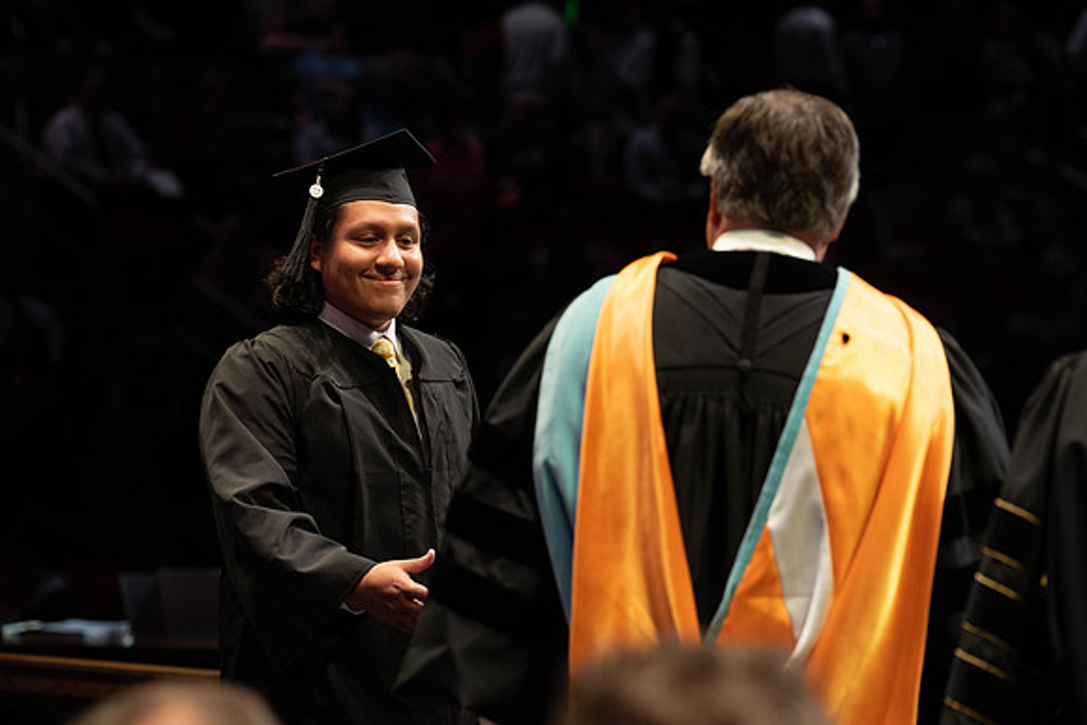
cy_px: 336
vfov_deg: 8.3
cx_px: 504
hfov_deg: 12.4
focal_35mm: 166
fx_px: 5018
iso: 1600
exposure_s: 1/320
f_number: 4.5
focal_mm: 155
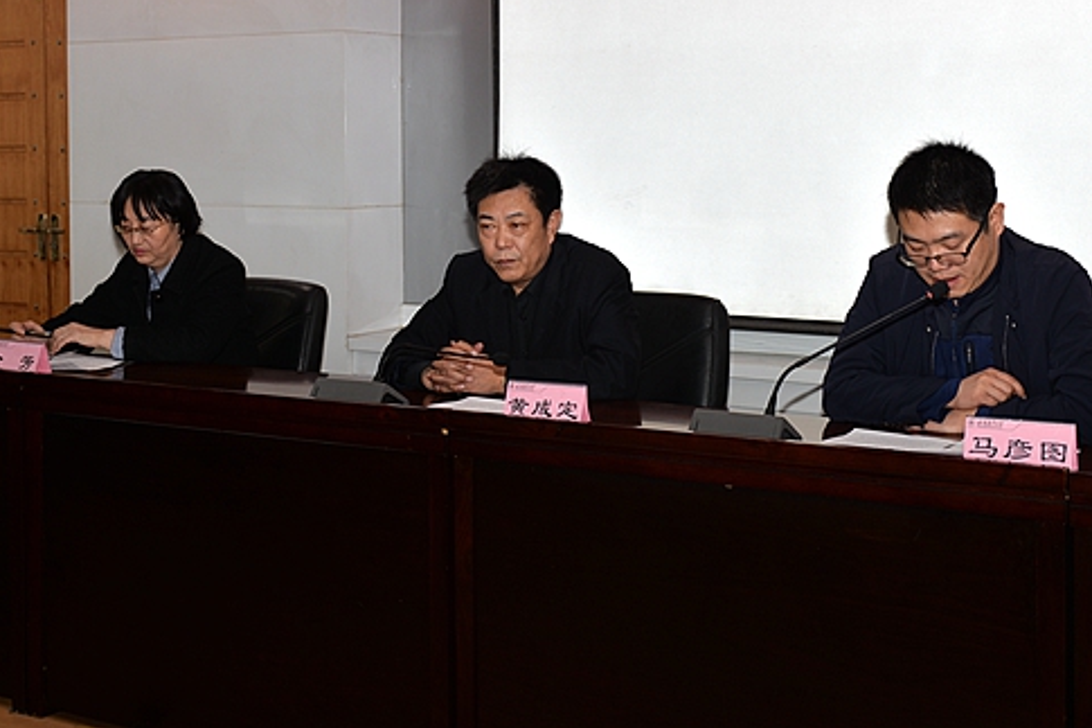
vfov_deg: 28.5
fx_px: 1425
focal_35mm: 47
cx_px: 561
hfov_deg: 41.9
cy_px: 279
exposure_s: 1/60
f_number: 4
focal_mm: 38
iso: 100
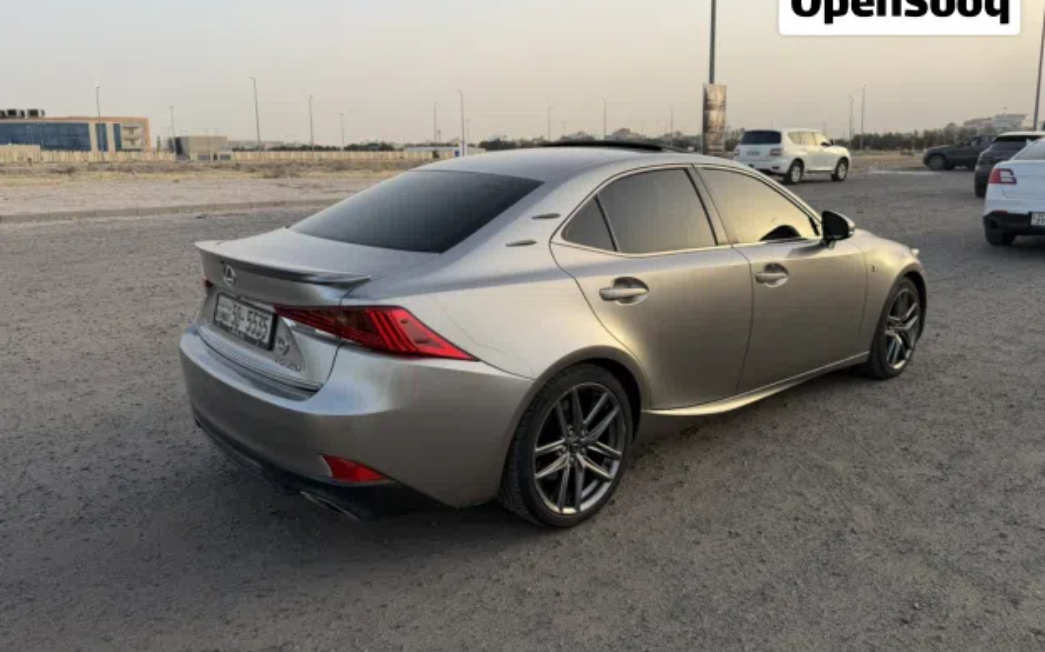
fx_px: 740
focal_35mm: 26
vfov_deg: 47.4
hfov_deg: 70.4
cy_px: 275
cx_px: 528
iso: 80
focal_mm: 6.76
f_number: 1.78
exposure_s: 1/1230
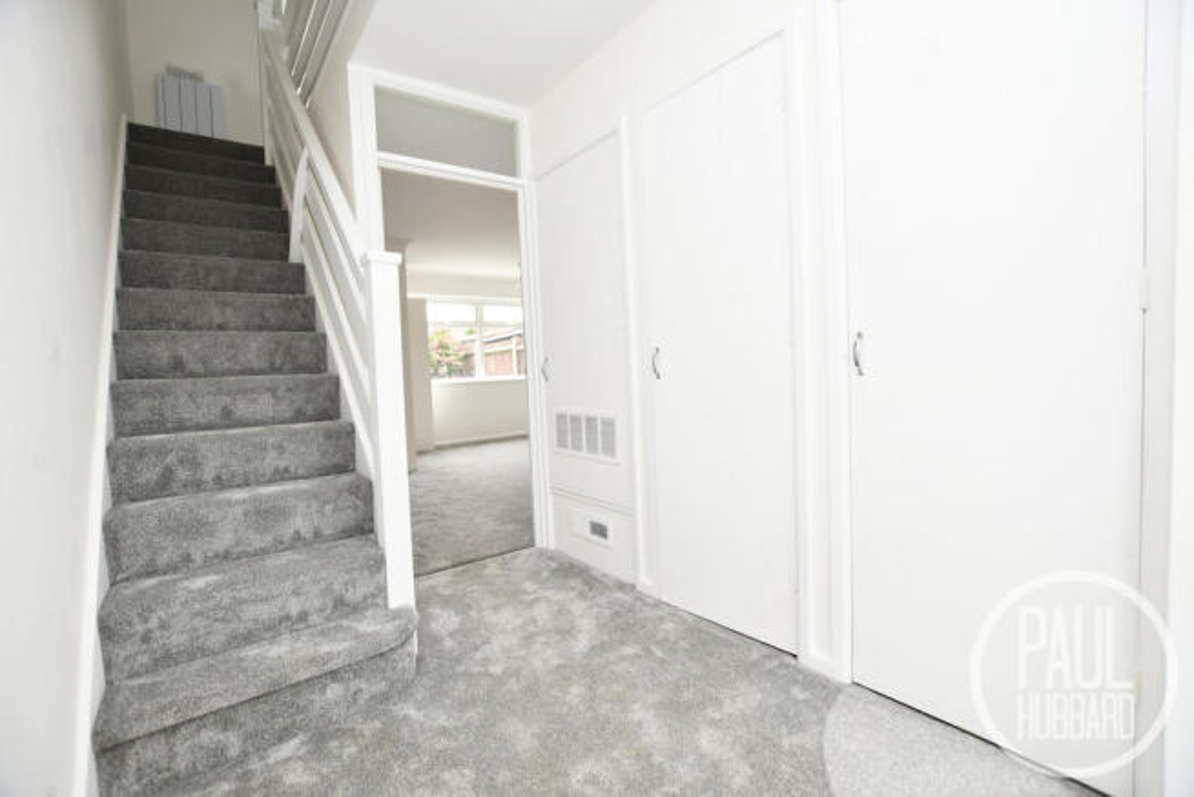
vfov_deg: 77.4
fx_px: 498
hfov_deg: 100.4
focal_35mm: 15
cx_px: 597
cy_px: 398
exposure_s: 1/60
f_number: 4
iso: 320
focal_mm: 10
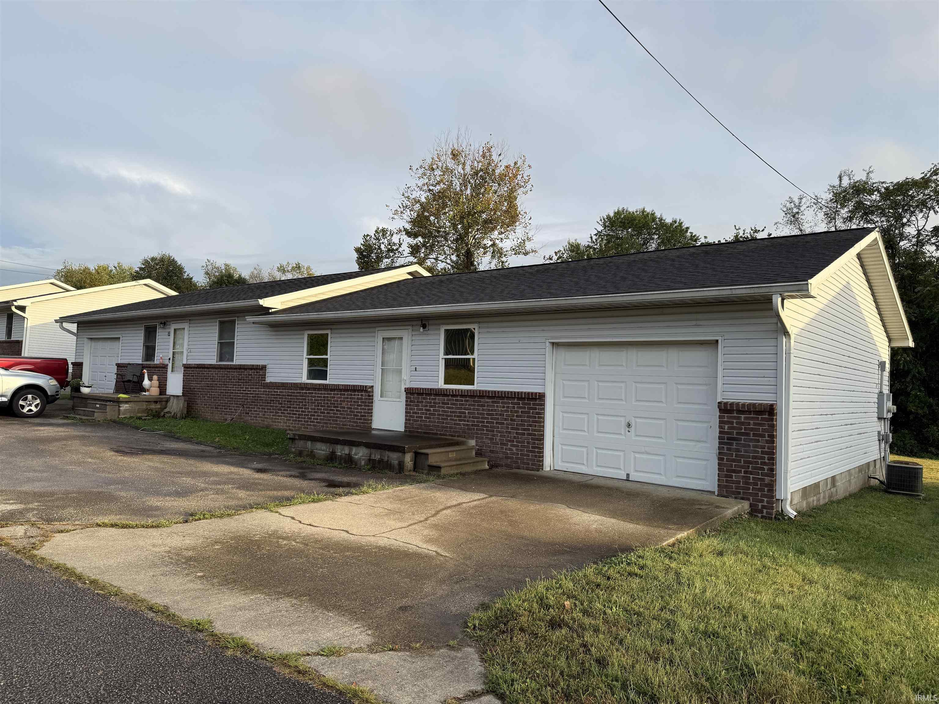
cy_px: 352
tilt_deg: +3.0
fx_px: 651
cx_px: 470
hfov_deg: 71.6
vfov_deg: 56.8
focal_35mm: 24
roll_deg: -1.7
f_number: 1.78
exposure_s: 1/1522
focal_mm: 6.76
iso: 80
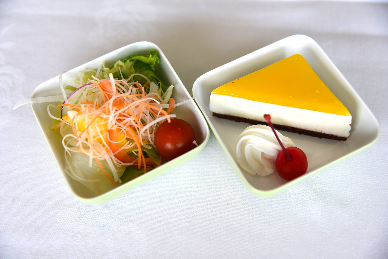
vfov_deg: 26.0
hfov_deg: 38.2
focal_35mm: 52
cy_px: 130
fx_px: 561
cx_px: 194
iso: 800
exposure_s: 1/640
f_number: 4
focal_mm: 52
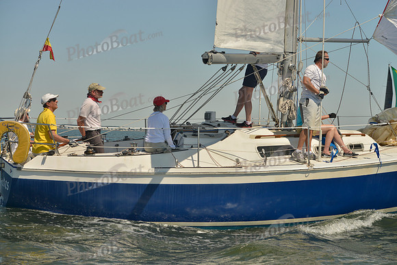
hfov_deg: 28.8
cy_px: 132
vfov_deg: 19.5
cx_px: 198
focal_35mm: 70
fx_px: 772
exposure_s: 1/800
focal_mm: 70
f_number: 7.1
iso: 200
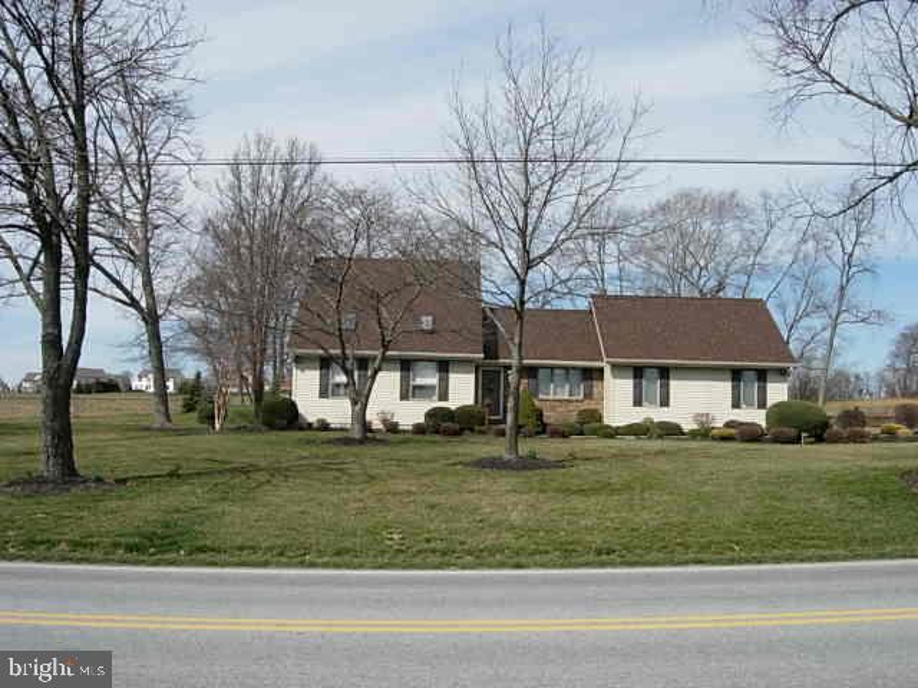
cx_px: 459
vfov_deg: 37.7
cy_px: 344
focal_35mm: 38
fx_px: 1008
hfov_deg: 49.0
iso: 64
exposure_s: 1/813
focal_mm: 7.8
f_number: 4.8
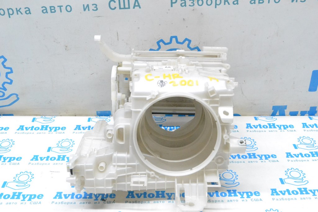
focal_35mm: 44
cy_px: 106
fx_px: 384
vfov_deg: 30.9
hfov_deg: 45.0
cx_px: 159
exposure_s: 1/100
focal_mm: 29
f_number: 11
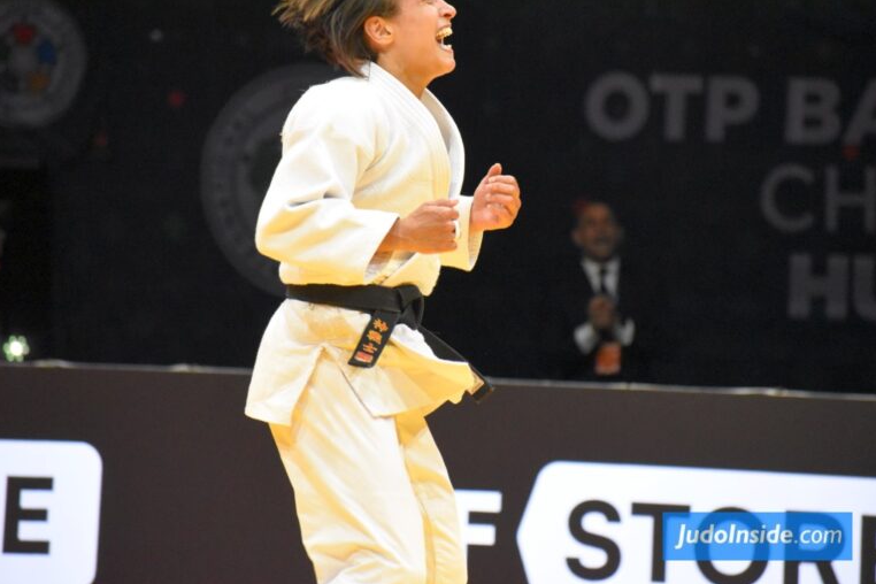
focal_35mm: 265
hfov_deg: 7.8
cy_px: 292
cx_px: 437
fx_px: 6436
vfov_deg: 5.2
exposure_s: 1/640
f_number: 7.1
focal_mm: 175
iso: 6400
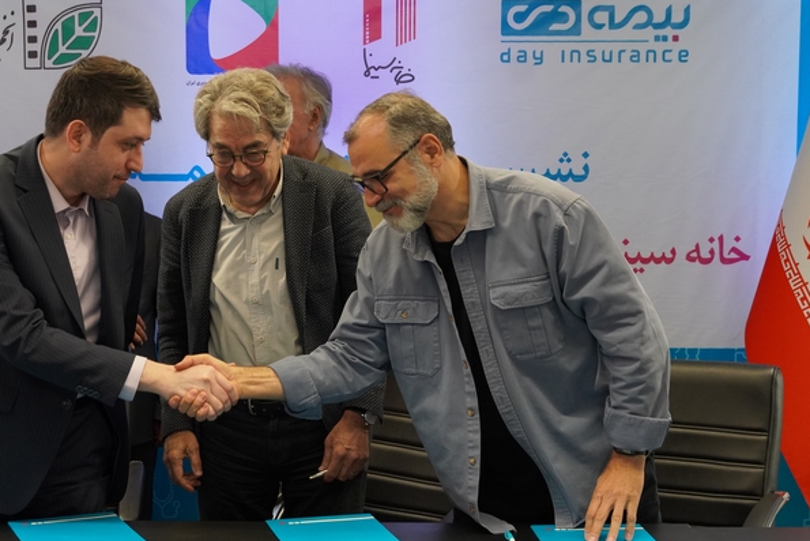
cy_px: 251
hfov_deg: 32.0
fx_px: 1407
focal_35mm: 63
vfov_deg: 21.7
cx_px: 313
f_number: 4
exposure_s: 1/160
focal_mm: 36.3
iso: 1600
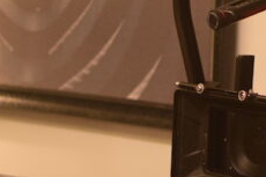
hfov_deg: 8.6
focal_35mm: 234
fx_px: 1729
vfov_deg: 5.9
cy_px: 50
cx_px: 380
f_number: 1.8
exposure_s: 1/80
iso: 1000
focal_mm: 35
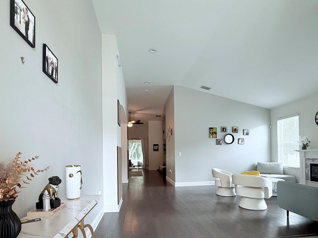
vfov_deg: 64.7
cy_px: 153
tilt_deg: +0.6
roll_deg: +0.4
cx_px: 163
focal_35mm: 20
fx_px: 184
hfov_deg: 81.7
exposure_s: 1/120
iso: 200
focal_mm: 2.22
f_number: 2.2
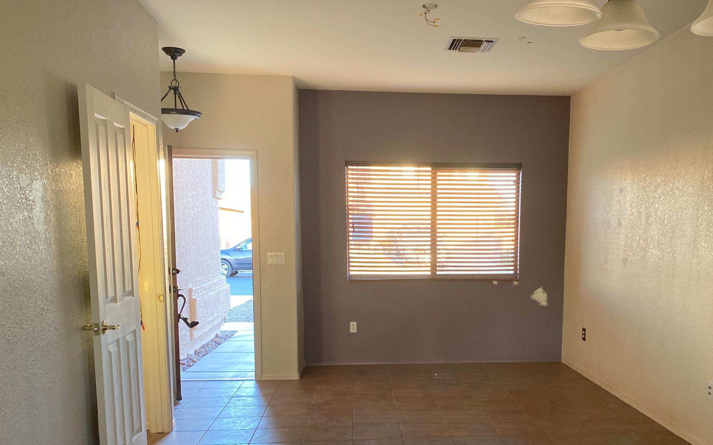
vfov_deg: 35.6
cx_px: 431
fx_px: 680
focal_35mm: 35
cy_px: 323
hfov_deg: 54.9
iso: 160
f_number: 1.8
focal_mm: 4.25
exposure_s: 1/60
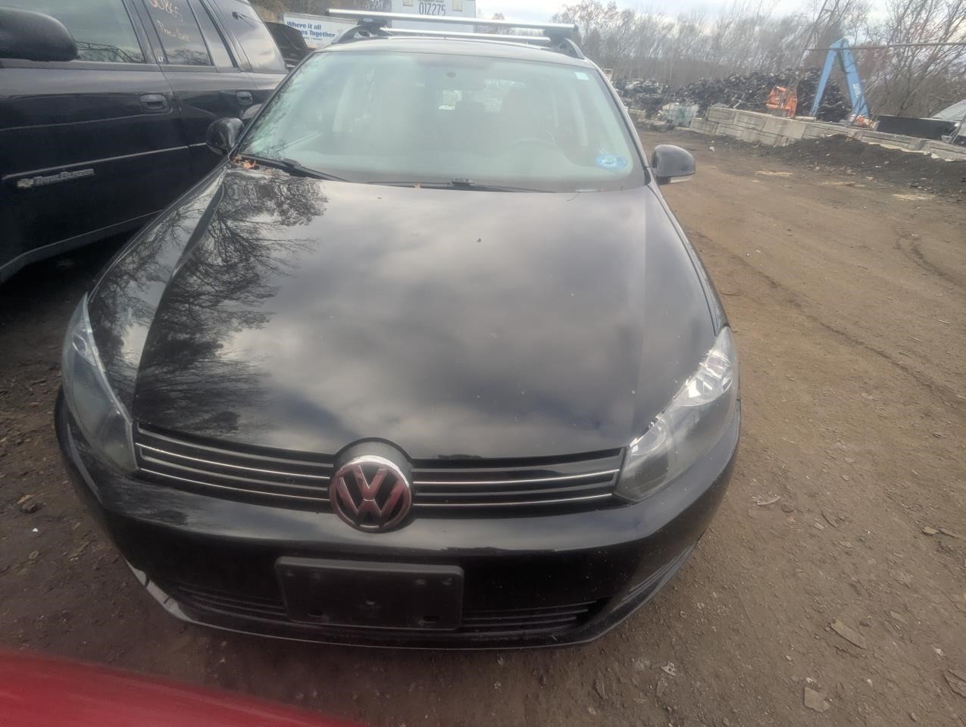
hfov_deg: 94.4
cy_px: 364
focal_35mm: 16
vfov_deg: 78.2
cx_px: 483
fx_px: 447
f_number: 2.2
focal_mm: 2.35
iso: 48
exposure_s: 1/274
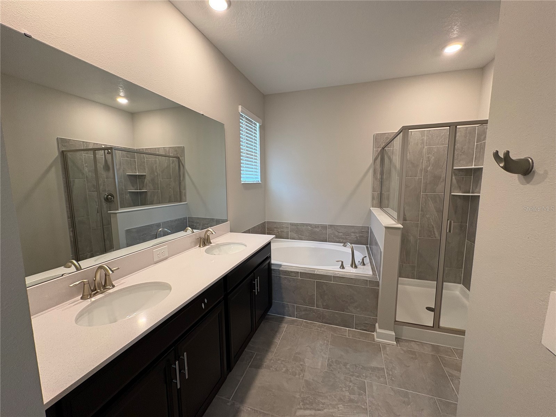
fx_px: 225
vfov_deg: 85.7
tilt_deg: -6.1
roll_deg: +0.5
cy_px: 208
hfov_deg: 102.1
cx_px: 278
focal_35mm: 14
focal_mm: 2.22
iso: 125
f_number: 2.2
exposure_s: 1/60
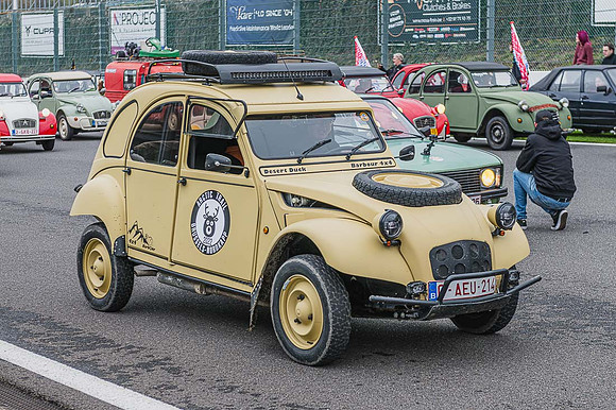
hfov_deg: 24.1
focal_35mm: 84
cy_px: 200
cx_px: 354
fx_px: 1442
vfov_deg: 16.2
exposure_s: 1/250
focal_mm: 70
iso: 640
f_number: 5
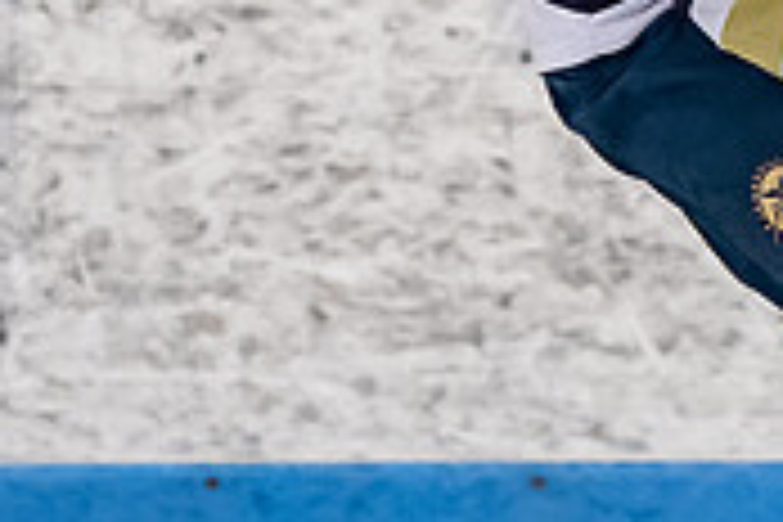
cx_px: 813
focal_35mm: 1534
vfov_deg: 0.9
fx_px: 33362
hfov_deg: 1.3
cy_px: -759
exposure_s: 1/800
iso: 2000
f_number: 3.2
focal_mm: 200
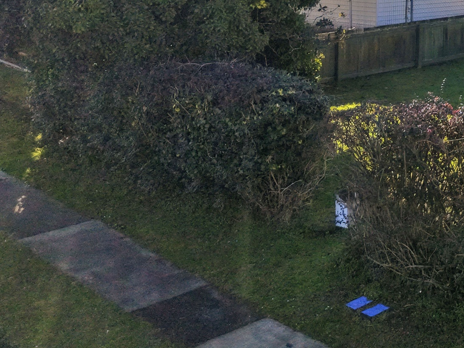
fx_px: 965
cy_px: -66
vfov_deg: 19.3
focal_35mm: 72
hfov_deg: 23.3
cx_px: 633
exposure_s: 1/4000
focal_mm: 8.7
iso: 200
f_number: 1.8
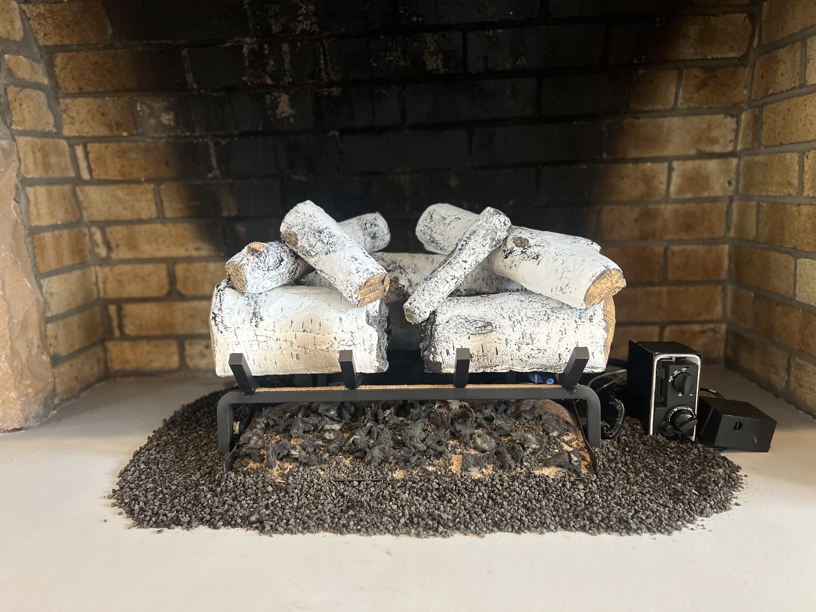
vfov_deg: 53.1
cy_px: 306
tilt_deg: -10.4
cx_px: 408
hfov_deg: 67.3
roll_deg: +1.9
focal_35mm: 26
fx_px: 613
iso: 160
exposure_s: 1/60
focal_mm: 5.7
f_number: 1.5
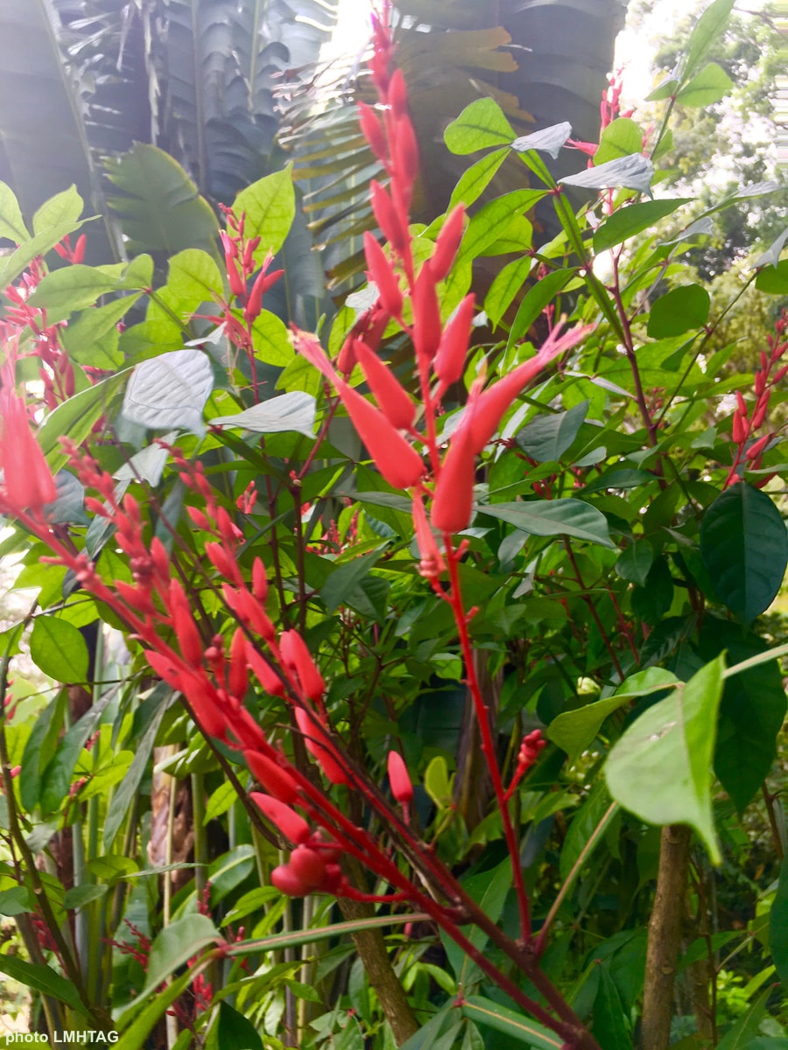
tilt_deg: +25.2
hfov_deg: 48.2
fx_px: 880
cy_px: 525
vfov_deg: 61.7
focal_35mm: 29
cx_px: 394
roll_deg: -5.4
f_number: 2.2
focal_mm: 4.15
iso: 40
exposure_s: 1/100
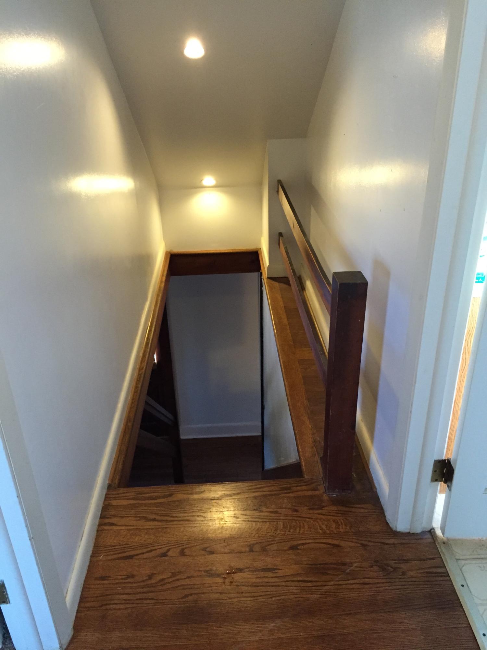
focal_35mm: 29
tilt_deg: -27.2
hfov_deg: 48.2
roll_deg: +0.6
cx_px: 244
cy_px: 325
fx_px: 544
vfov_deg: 61.7
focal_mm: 4.15
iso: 250
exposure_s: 1/30
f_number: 2.2
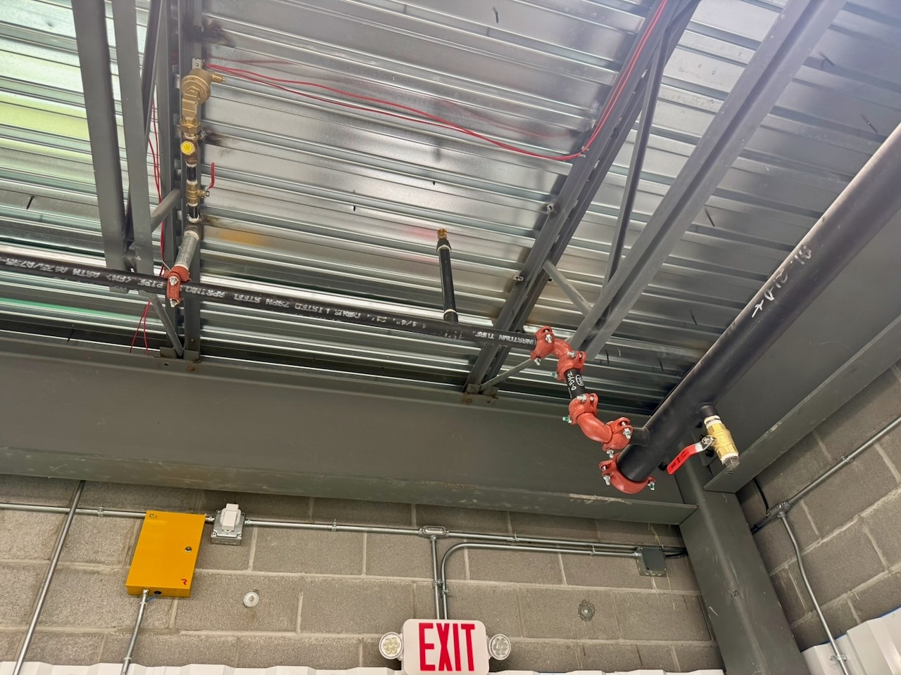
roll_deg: +5.0
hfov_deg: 71.6
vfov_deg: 56.8
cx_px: 450
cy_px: 338
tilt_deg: +41.9
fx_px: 625
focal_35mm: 24
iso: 200
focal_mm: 6.76
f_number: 1.78
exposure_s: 1/121
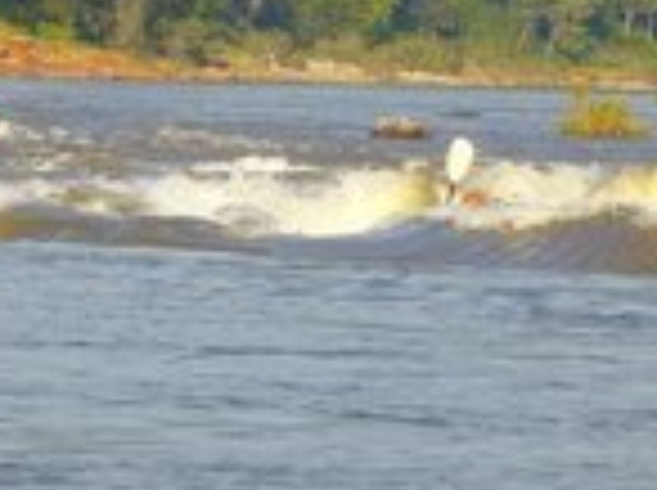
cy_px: 193
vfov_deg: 3.9
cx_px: 482
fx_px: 7276
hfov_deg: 5.2
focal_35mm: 384
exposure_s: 1/250
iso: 125
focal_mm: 25
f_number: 5.9
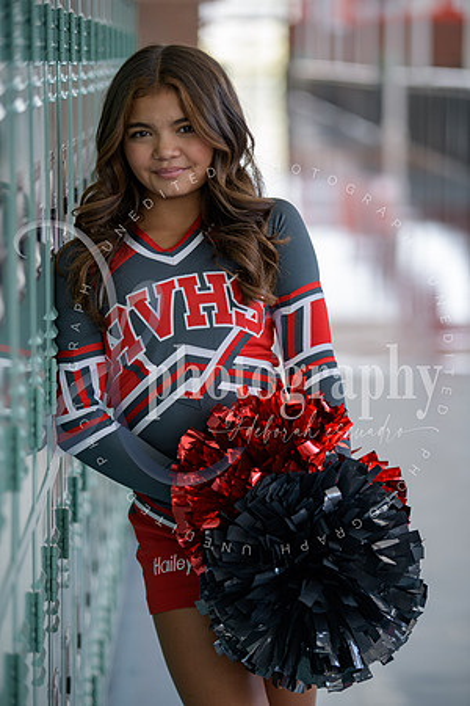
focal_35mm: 120
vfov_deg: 17.1
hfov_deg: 11.4
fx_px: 2350
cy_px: 353
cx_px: 235
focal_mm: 120
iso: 250
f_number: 2.8
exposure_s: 1/125
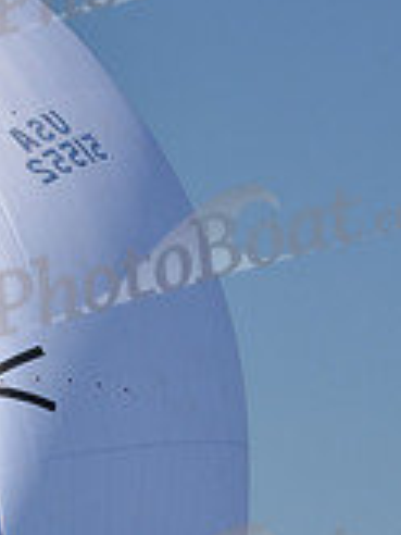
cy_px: 470
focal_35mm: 266
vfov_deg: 7.4
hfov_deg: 5.5
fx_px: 4109
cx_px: -181
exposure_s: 1/1250
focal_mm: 78
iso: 250
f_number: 10
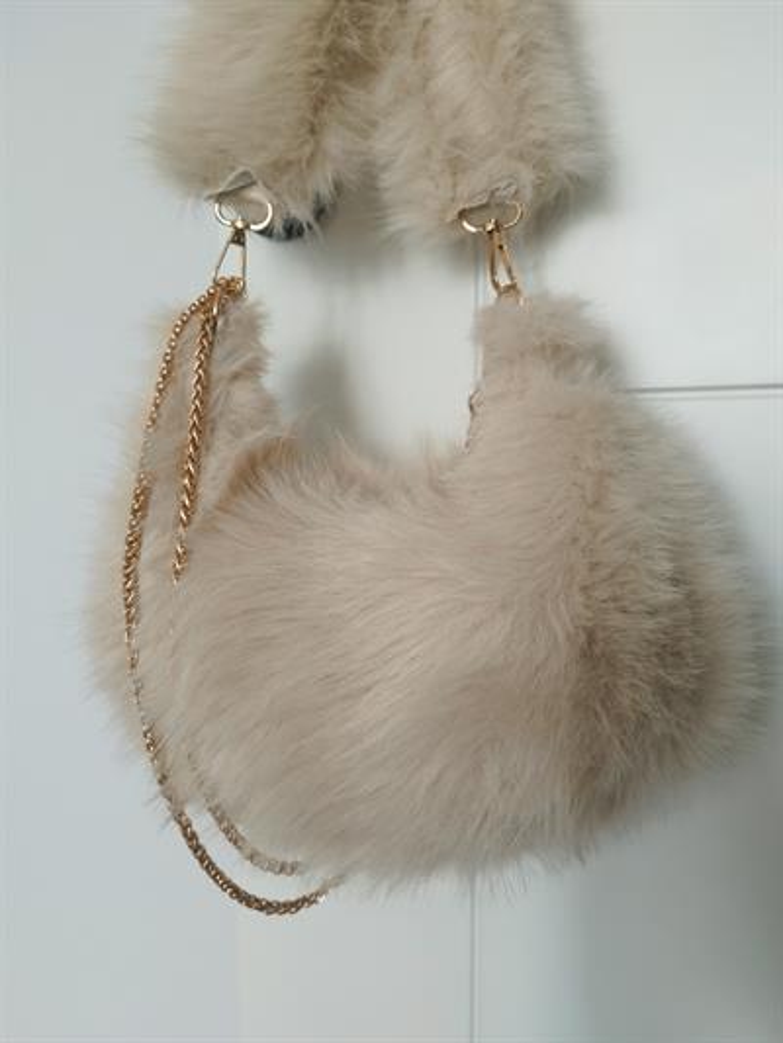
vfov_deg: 71.6
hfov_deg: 56.8
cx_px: 392
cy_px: 522
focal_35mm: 24
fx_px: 724
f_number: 1.89
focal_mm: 5.89
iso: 570
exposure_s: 1/50
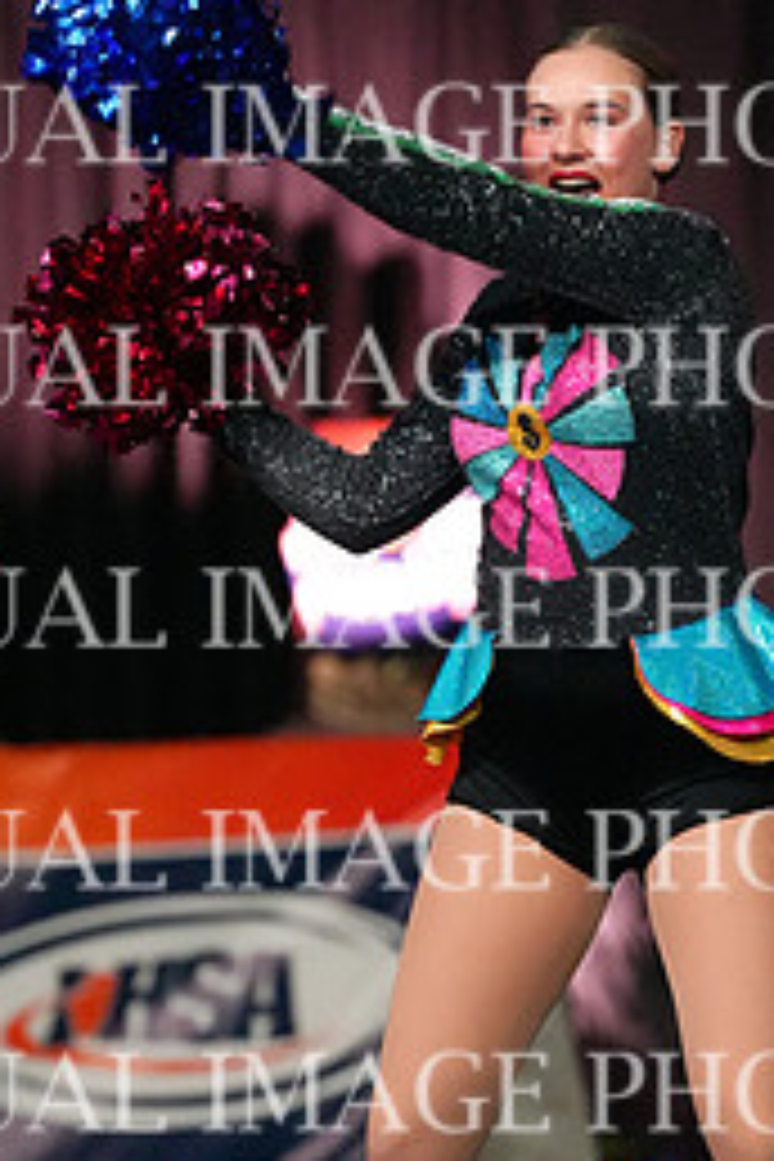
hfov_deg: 2.0
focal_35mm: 675
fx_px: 21767
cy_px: 729
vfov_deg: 3.1
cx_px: 556
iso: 16000
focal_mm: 300
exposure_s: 1/1250
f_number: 3.5
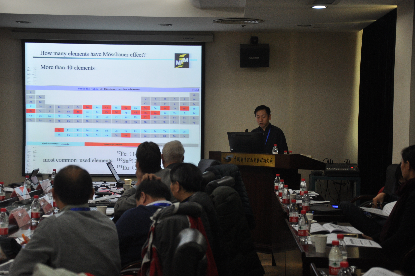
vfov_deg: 18.1
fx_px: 864
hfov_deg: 27.0
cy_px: 138
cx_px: 208
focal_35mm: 75
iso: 500
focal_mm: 50
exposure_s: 1/30
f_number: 5
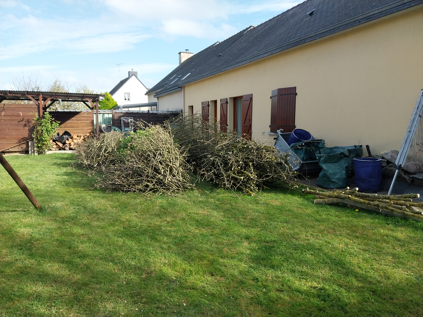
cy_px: 158
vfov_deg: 53.1
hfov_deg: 67.3
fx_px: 318
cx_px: 212
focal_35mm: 26
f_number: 1.8
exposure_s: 1/419
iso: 25
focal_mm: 4
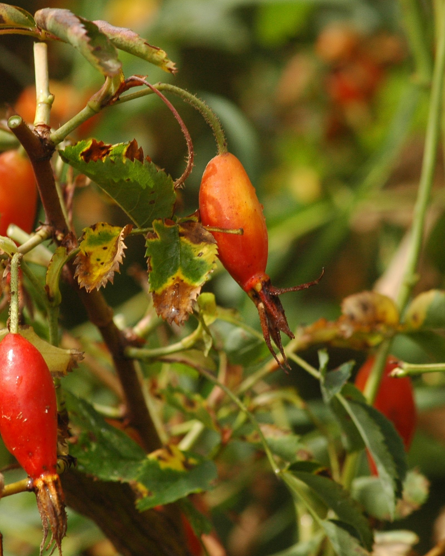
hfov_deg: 5.4
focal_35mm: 287
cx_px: 182
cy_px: 278
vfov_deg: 6.7
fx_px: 4719
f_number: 9
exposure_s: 1/320
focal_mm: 135
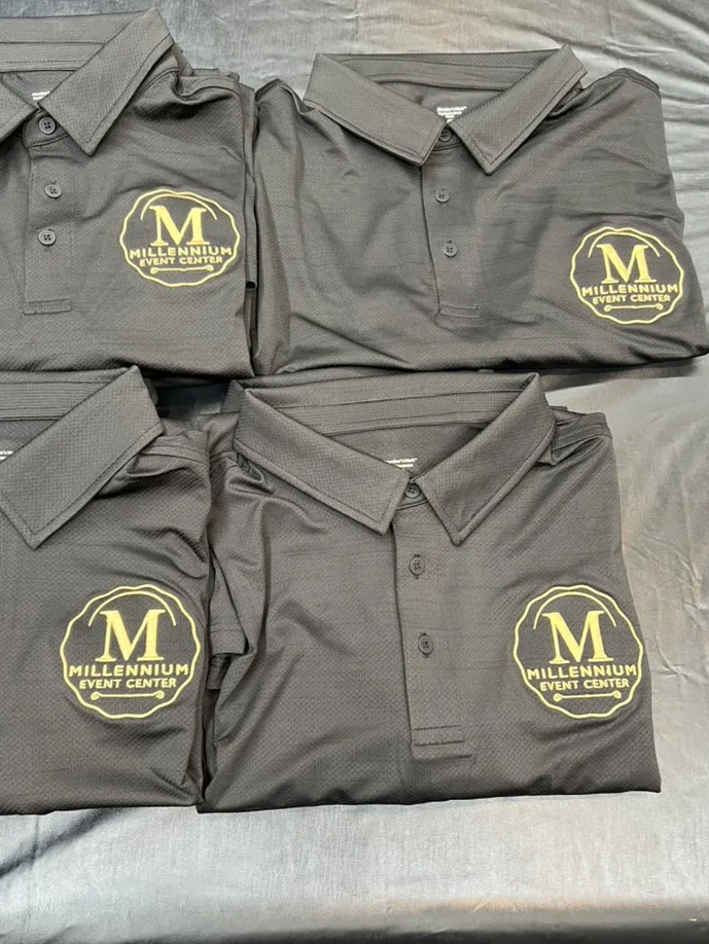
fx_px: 792
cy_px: 524
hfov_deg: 48.2
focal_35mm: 29
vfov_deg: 61.5
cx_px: 321
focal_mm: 5.7
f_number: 1.5
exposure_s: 1/60
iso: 80
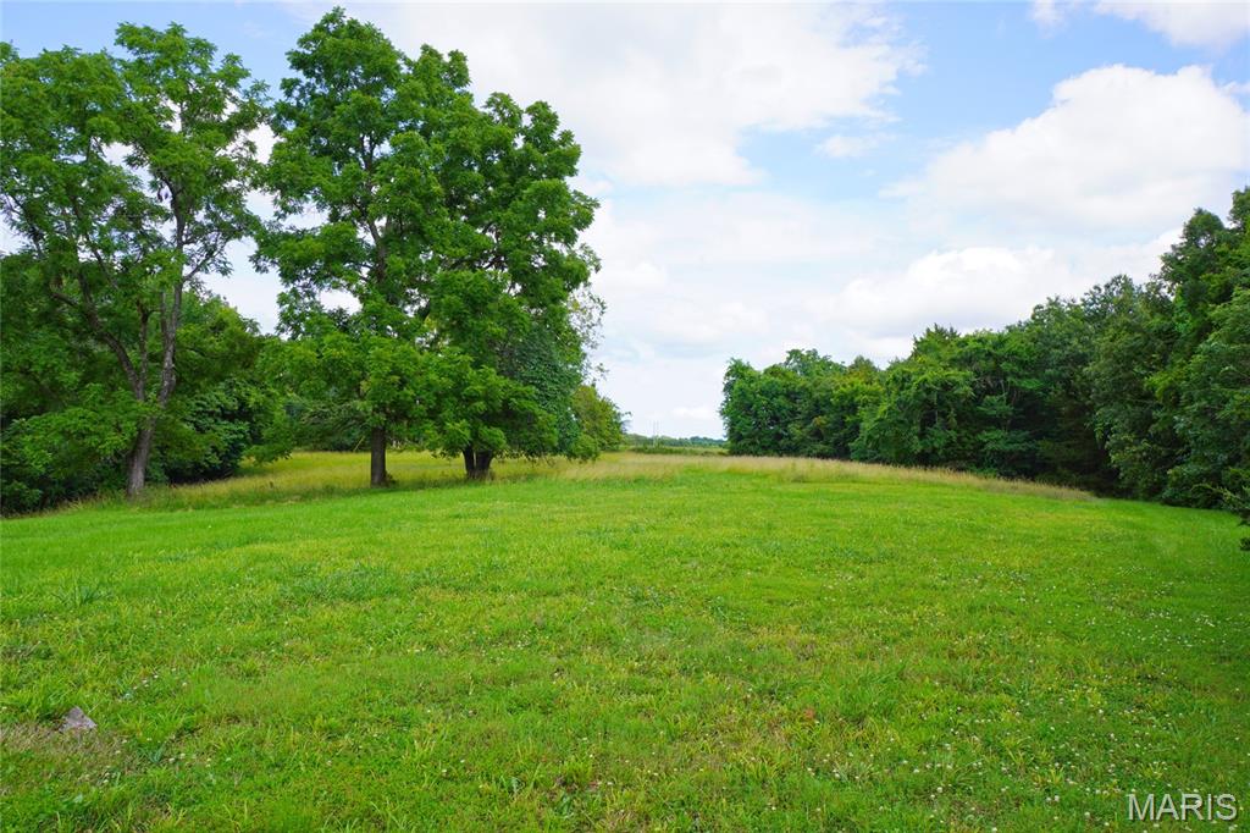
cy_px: 416
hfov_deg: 61.9
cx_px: 625
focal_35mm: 30
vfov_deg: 43.6
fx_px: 1041
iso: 100
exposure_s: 1/125
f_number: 9
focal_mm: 20
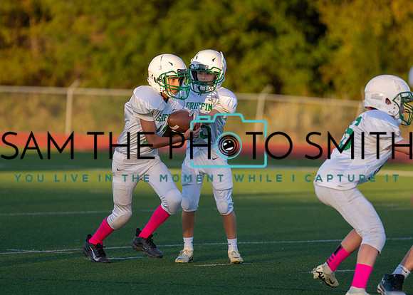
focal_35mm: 320
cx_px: 205
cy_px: 136
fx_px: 3751
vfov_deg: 4.5
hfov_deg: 6.3
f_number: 2.8
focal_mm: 200
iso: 400
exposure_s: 1/2500
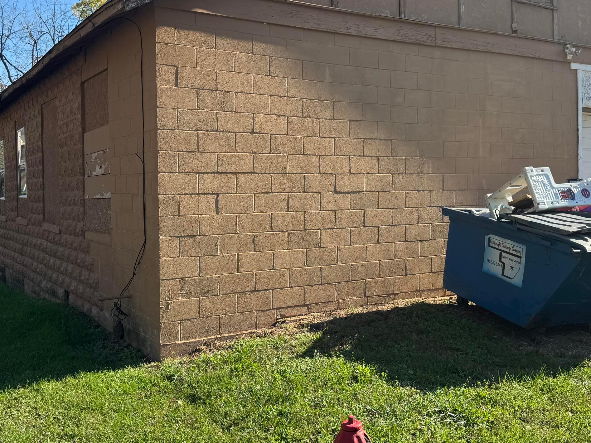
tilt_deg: -1.0
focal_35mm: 38
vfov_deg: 37.7
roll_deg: +1.3
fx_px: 649
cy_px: 199
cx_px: 313
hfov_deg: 49.0
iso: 80
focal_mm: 6.76
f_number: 1.78
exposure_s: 1/1869
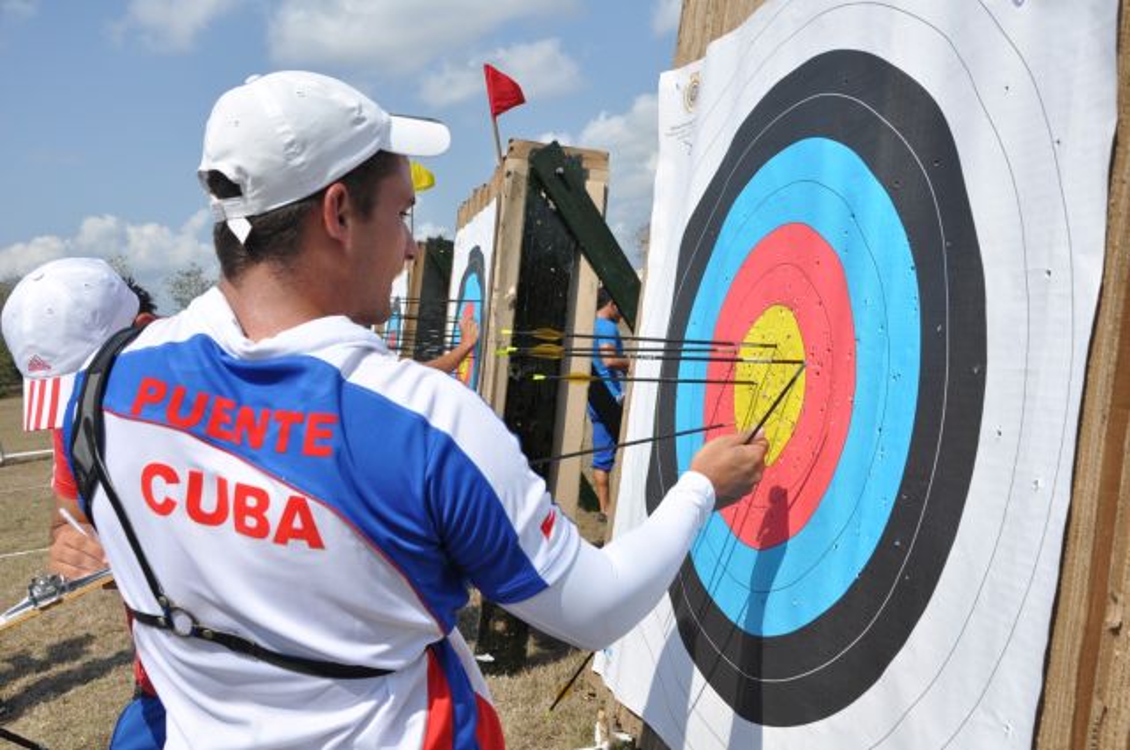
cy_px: 375
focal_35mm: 32
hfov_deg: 59.6
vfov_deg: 41.6
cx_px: 565
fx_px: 987
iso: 400
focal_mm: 21
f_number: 8
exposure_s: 1/1600
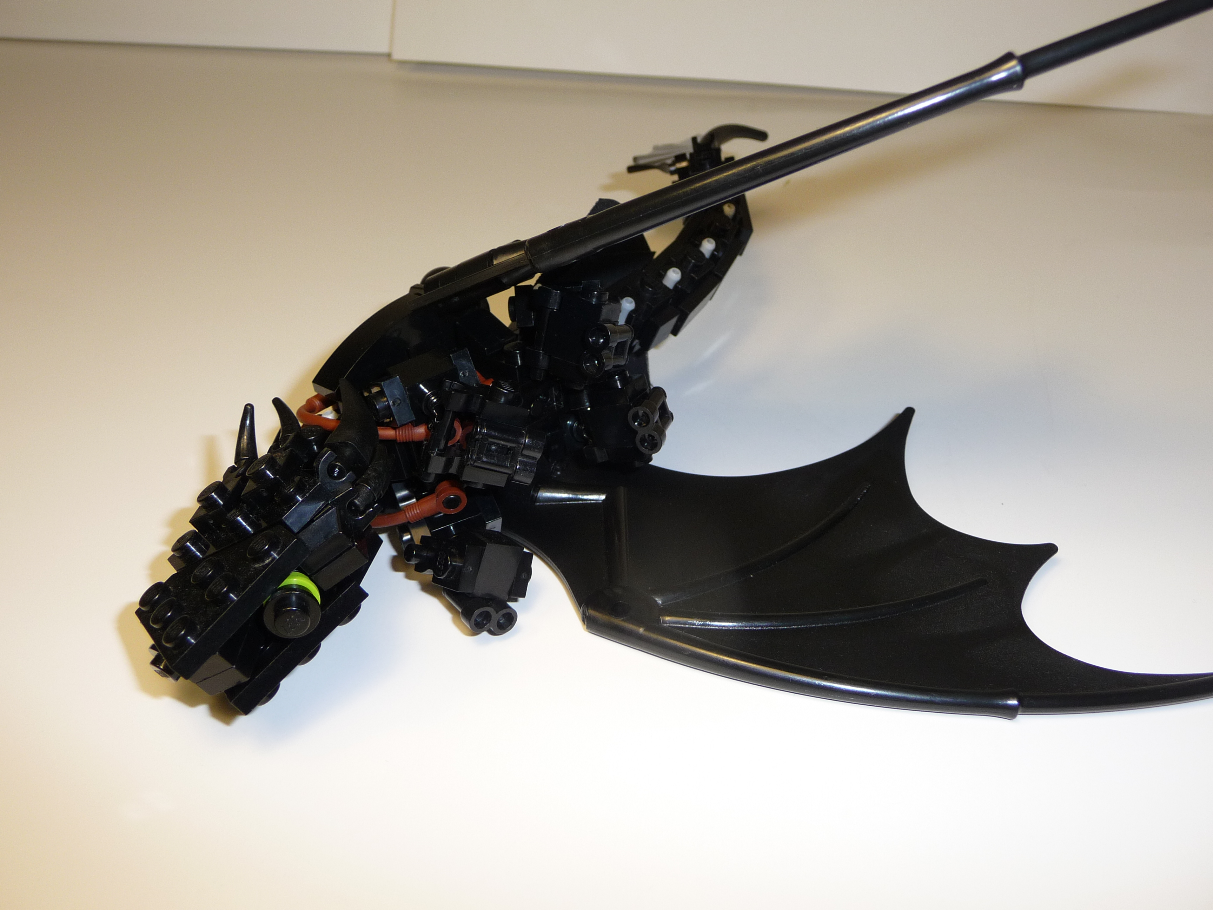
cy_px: 455
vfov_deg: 44.2
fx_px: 1121
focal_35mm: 32
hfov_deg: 56.8
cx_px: 606
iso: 100
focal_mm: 5.3
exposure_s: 1/60
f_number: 3.5
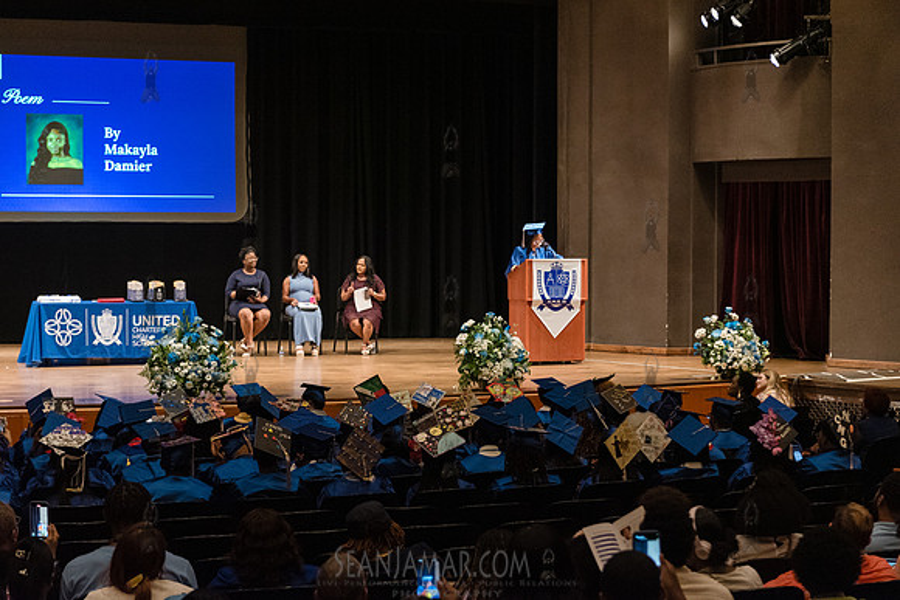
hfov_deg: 28.6
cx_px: 450
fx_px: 1764
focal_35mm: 71
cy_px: 300
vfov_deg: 19.3
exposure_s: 1/200
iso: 5000
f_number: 4
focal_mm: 70
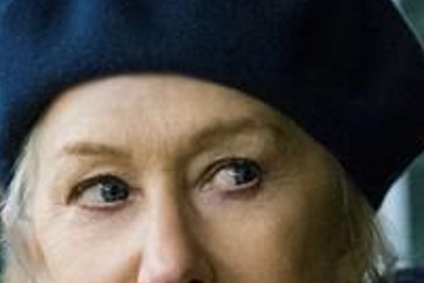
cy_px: 409
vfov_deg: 2.0
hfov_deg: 3.0
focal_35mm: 679
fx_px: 7996
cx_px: 156
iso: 3200
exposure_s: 1/125
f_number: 4
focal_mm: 140
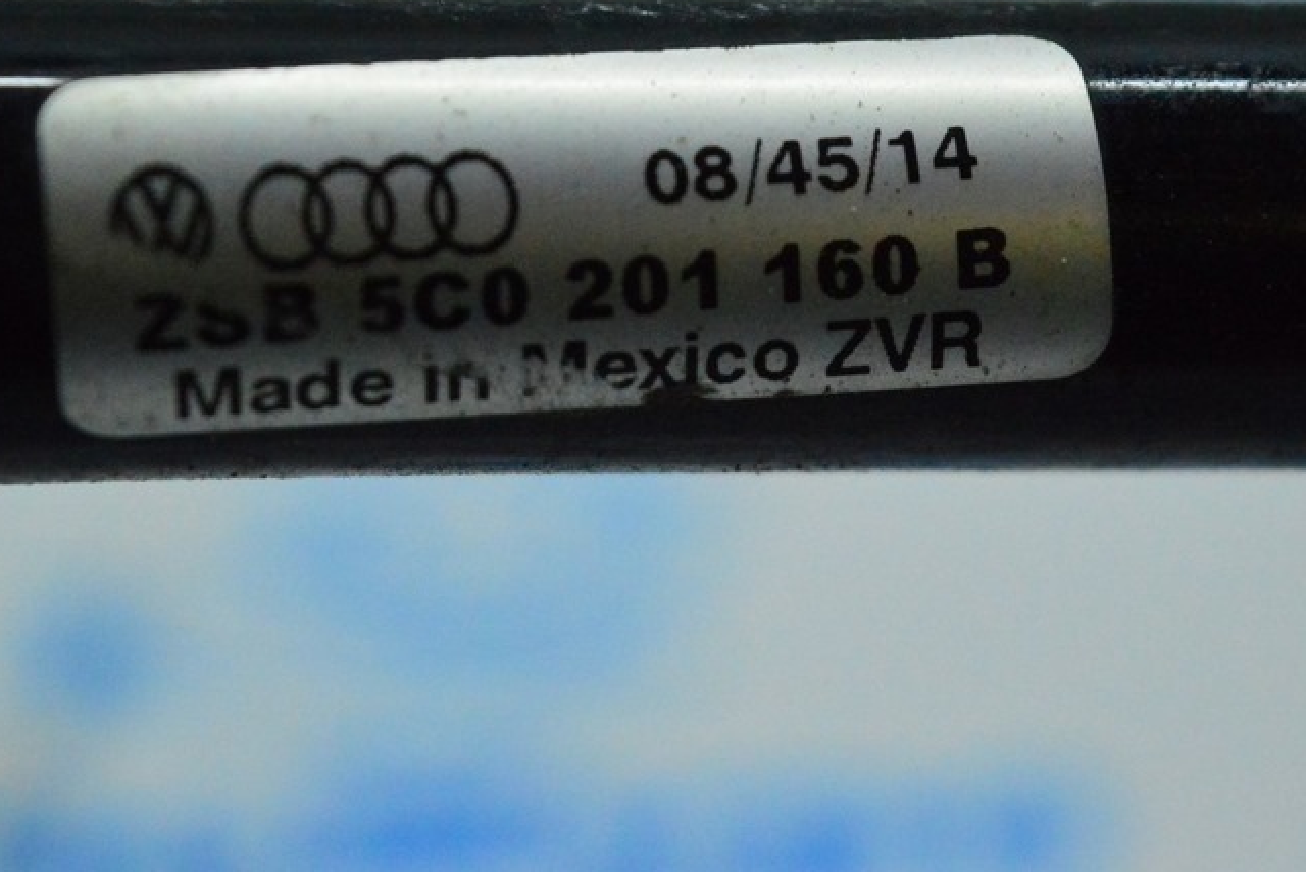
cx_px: 657
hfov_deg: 15.6
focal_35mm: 132
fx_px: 4782
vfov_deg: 10.4
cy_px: 179
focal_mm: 55
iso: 6400
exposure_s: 1/800
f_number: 5.6
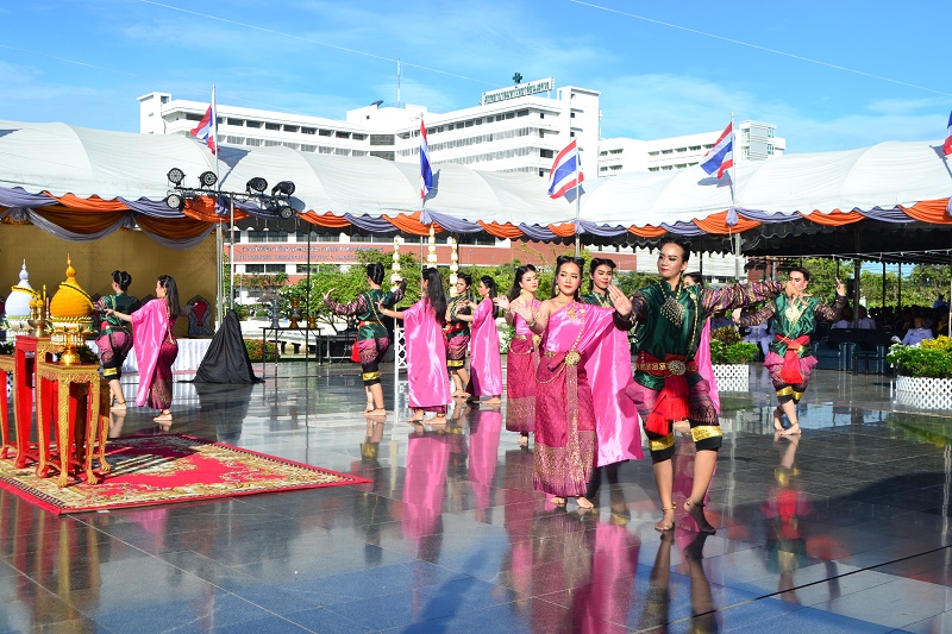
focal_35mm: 39
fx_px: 1031
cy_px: 317
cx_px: 476
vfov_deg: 34.2
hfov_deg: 49.6
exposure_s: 1/500
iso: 400
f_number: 11
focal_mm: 26
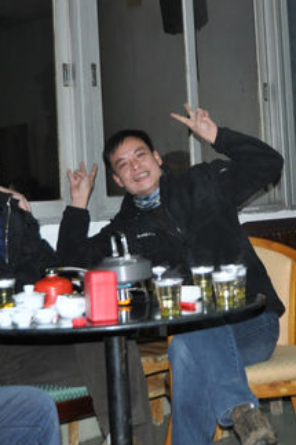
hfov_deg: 20.7
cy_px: 161
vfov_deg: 30.8
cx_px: 234
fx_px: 802
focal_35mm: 65
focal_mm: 20
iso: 800
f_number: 3.8
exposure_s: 1/60
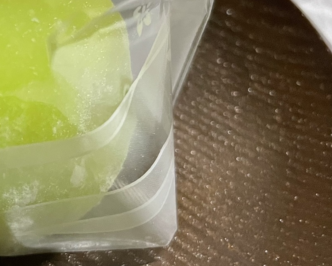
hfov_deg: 26.2
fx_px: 639
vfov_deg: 23.4
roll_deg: +1.3
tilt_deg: -42.8
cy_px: 90
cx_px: -57
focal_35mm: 65
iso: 400
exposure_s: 1/50
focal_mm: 4.2
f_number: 1.6
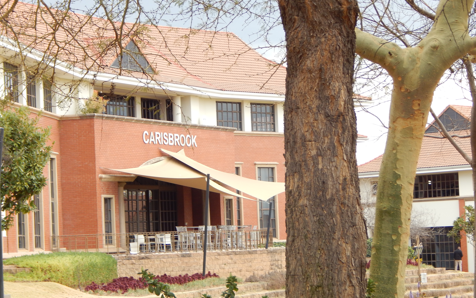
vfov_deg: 10.8
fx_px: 1570
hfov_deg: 17.2
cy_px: 148
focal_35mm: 121
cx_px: 238
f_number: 4.6
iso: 125
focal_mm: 20.5
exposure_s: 1/80
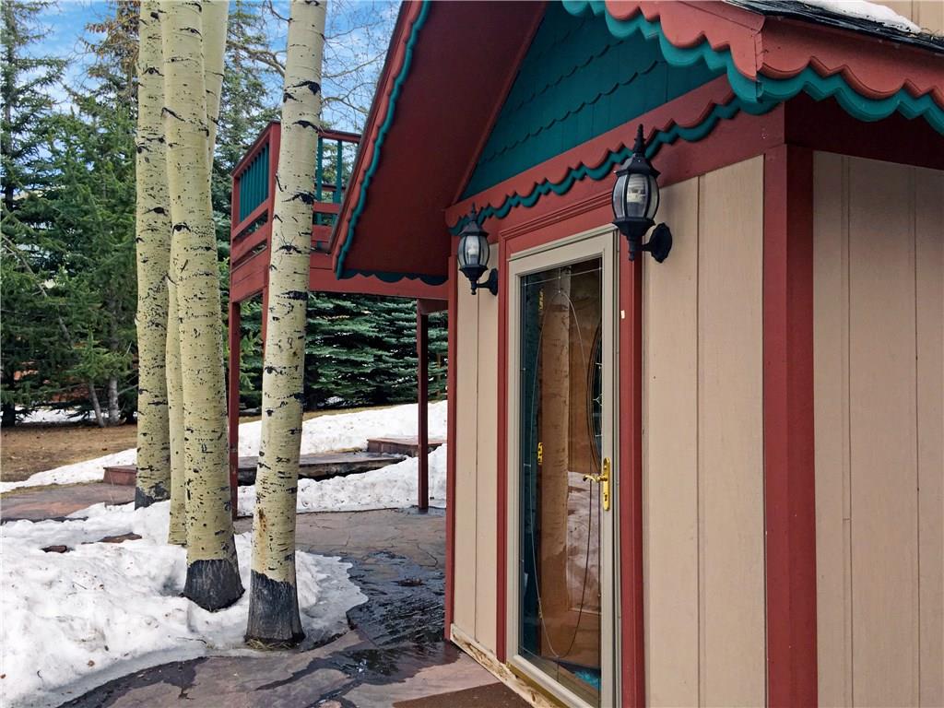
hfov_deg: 61.7
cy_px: 354
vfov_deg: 48.2
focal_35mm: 29
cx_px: 472
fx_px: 791
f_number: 2.2
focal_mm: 4.15
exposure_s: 1/754
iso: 25
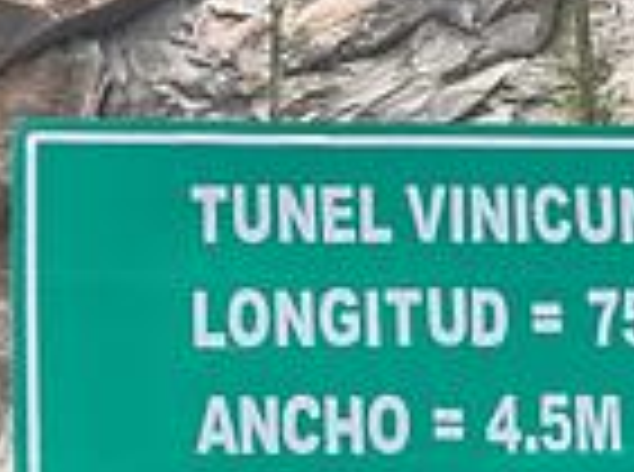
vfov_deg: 6.3
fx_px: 4275
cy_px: 378
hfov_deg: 8.4
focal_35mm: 234
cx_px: 627
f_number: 2.8
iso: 25
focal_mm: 9
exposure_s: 1/130
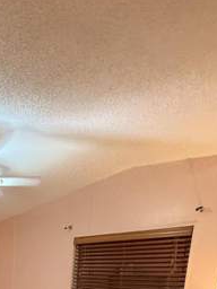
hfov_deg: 32.7
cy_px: 331
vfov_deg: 40.4
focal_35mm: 35
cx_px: -50
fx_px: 293
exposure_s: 1/60
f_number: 2.2
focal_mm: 2.22
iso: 500
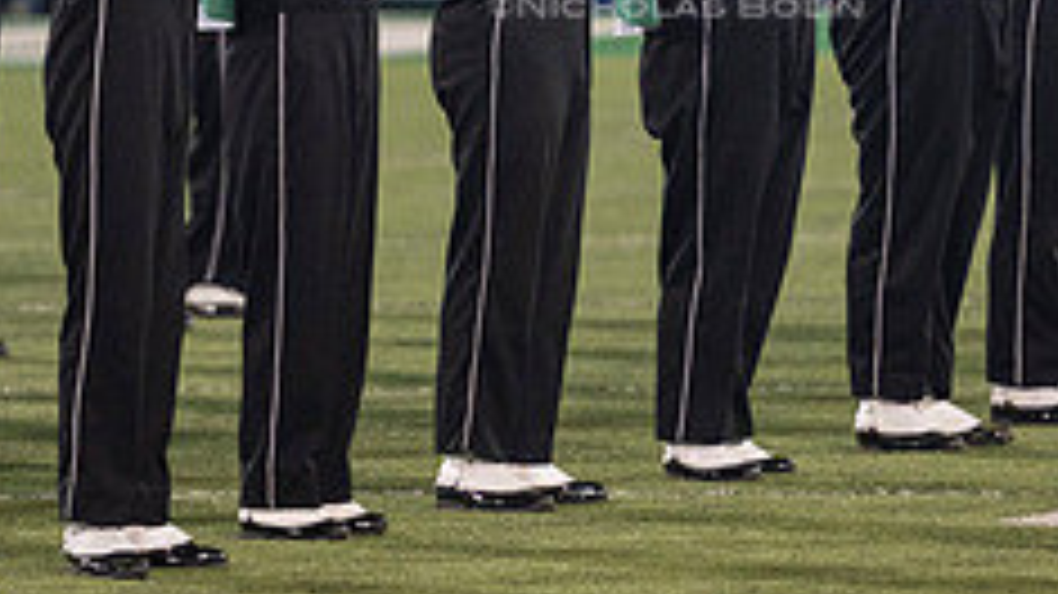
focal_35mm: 517
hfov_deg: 4.2
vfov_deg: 2.3
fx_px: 14499
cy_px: -198
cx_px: 675
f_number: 2.8
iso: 1000
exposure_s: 1/500
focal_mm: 200
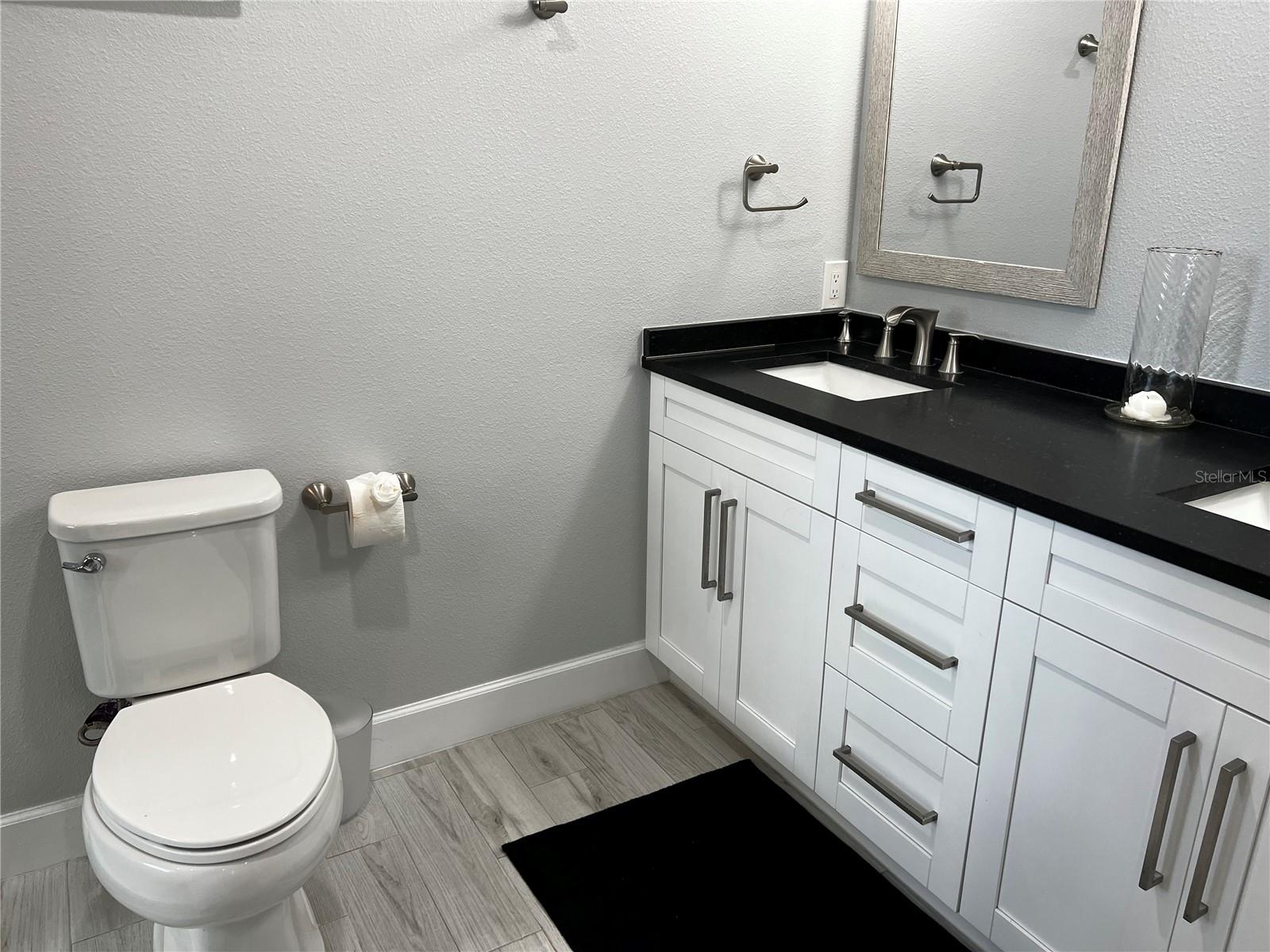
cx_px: 635
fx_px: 954
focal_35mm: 26
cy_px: 476
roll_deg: -0.7
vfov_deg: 53.1
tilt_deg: -19.2
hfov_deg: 67.3
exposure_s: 1/120
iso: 64
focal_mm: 5.7
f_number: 1.5
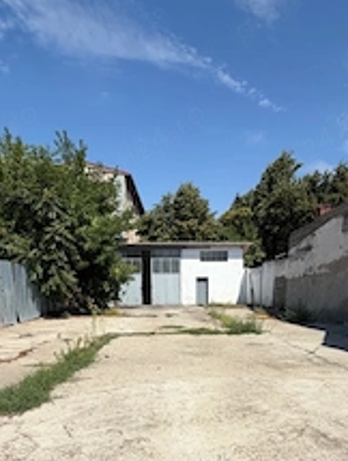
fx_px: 347
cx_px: 178
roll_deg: -0.7
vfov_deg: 63.0
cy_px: 350
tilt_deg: -9.3
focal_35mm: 26
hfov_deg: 53.2
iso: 20
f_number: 2.2
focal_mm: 2.22
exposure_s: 1/1050
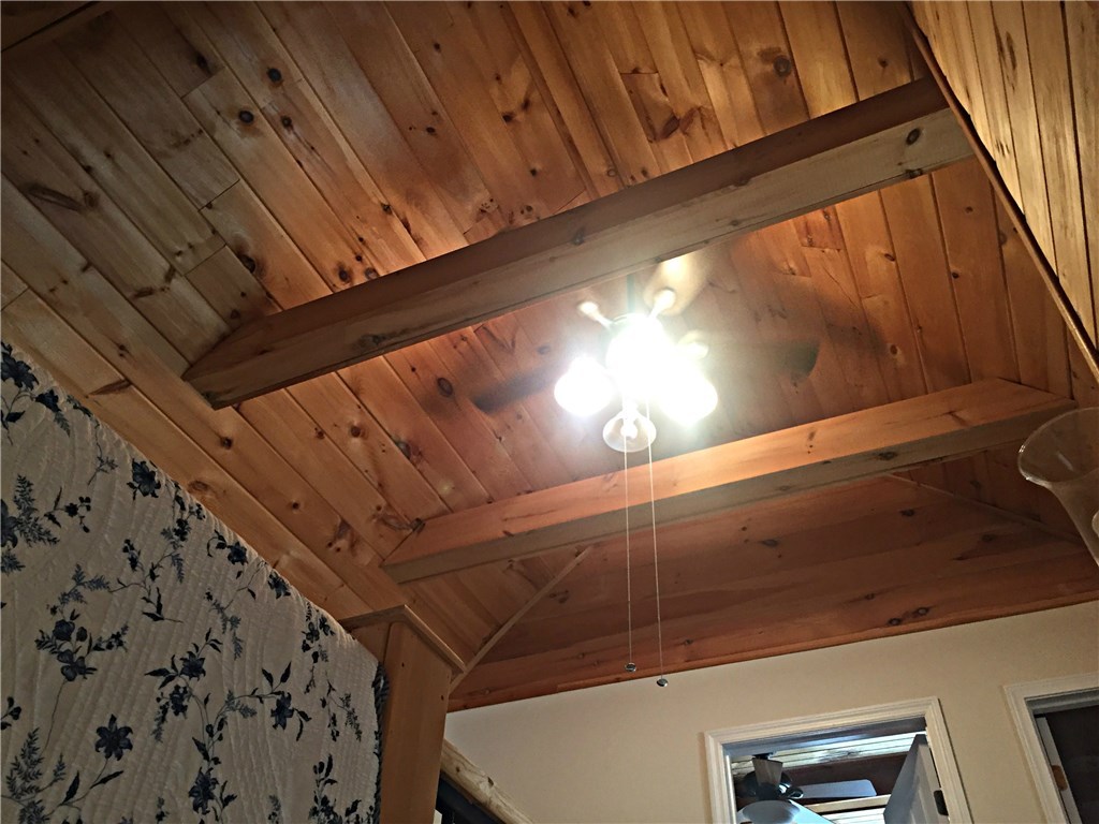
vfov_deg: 48.2
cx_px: 550
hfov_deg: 61.7
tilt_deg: +43.8
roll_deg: -3.3
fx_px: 921
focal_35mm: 29
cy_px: 412
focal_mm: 4.15
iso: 125
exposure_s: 1/30
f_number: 2.2
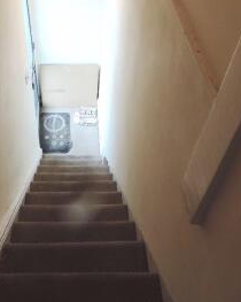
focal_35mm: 39
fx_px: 348
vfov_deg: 44.5
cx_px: 75
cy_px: 59
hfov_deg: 37.6
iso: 220
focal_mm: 4.3
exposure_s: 1/30
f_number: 3
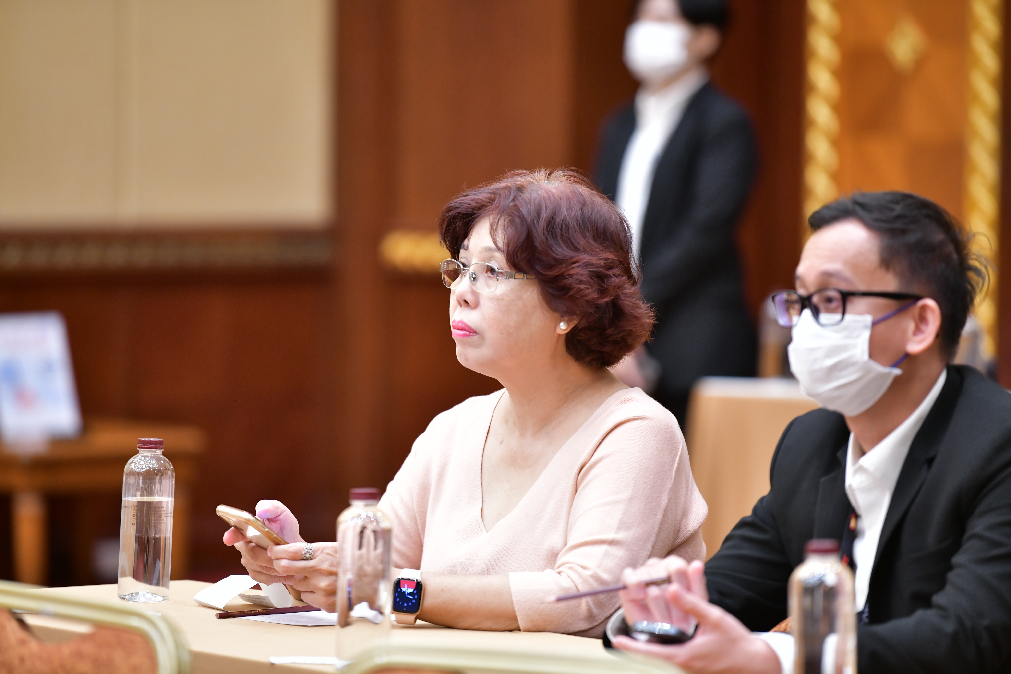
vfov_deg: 7.4
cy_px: 337
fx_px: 5195
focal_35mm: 185
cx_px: 506
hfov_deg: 11.1
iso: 2000
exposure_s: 1/100
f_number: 3.2
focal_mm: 185
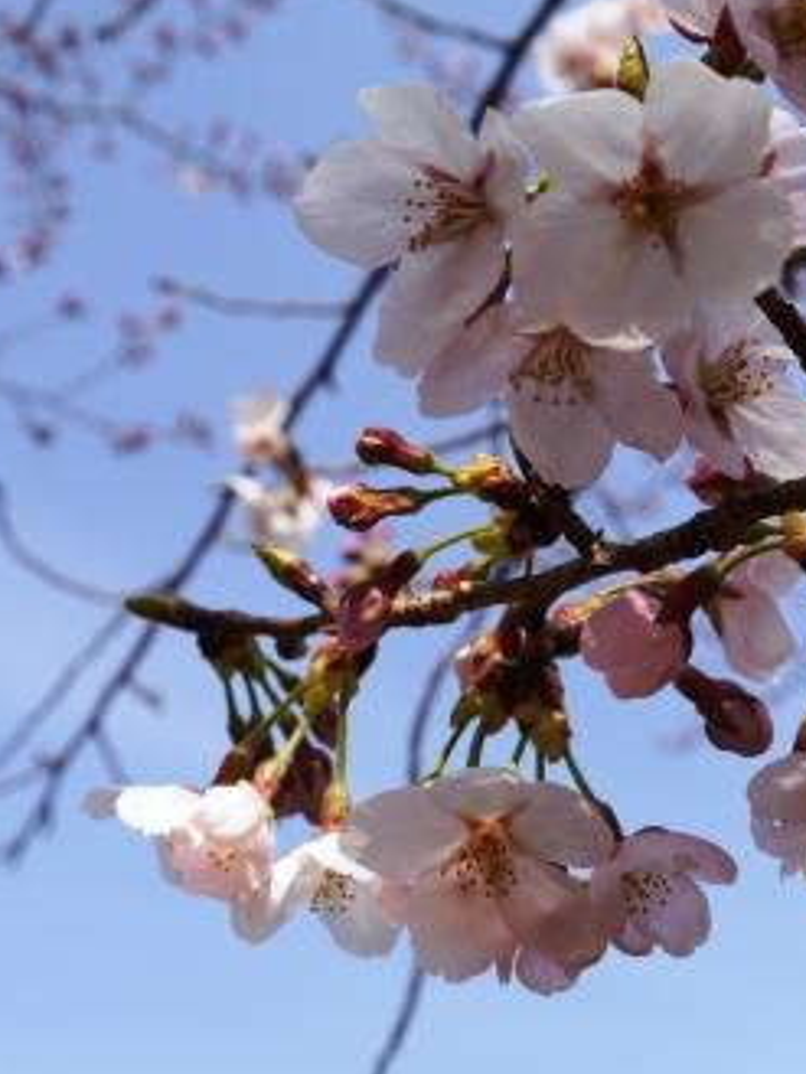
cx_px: 486
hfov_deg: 21.6
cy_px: 532
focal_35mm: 68
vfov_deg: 28.6
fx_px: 2110
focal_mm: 25
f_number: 9
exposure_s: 1/400
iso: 160
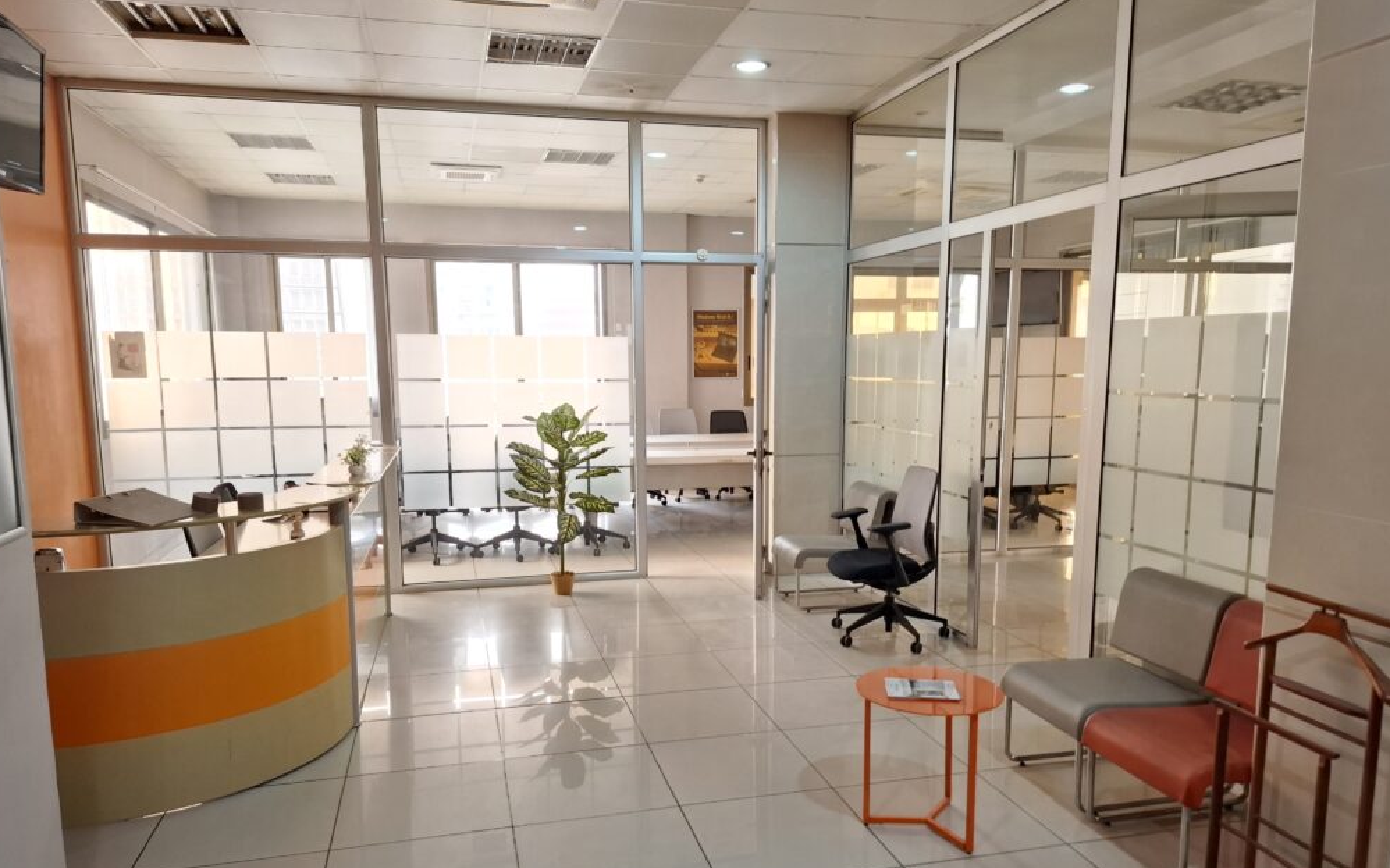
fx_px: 947
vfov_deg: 49.1
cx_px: 694
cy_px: 506
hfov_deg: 72.6
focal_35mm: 25
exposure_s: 1/25
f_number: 1.8
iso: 640
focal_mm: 5.54
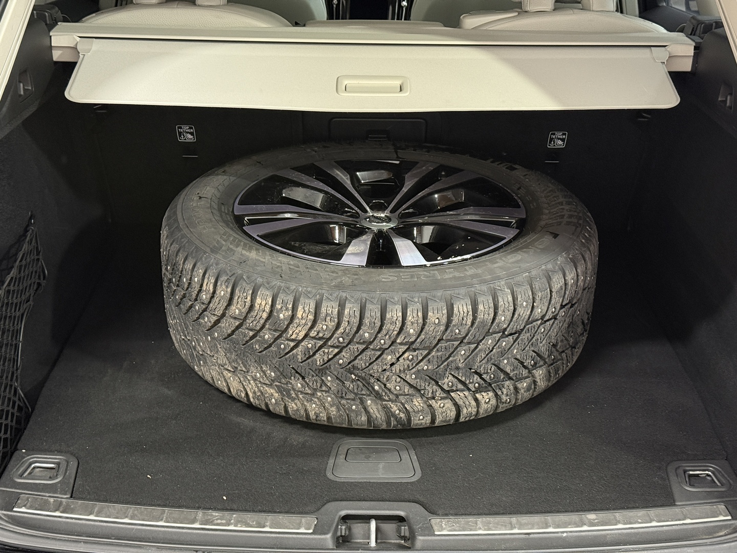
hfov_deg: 39.7
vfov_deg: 30.3
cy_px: 276
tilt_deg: -21.2
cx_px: 368
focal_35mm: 48
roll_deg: -1.2
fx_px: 1022
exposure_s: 1/40
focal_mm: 6.76
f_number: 1.78
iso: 400
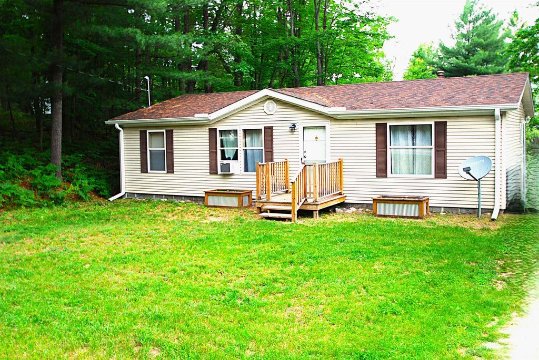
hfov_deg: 53.1
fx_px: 540
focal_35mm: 36
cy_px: 180
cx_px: 270
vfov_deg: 37.0
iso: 200
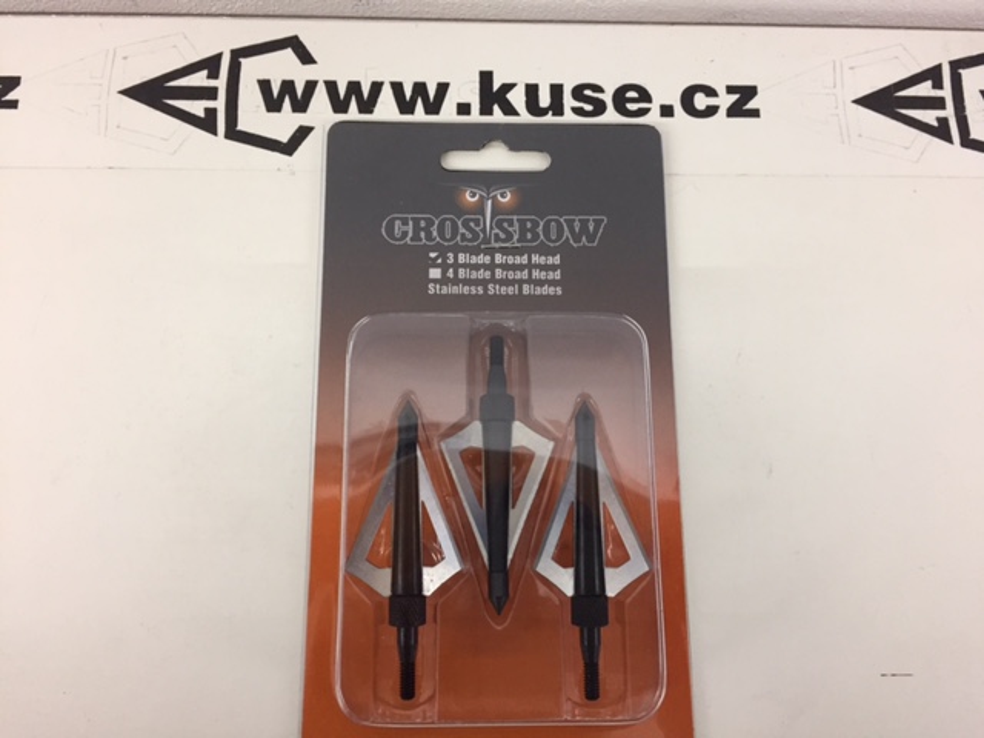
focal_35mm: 29
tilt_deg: -76.8
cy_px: 369
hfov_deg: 61.7
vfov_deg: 48.2
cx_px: 492
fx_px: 824
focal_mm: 4.15
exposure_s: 1/33
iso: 160
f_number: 2.2
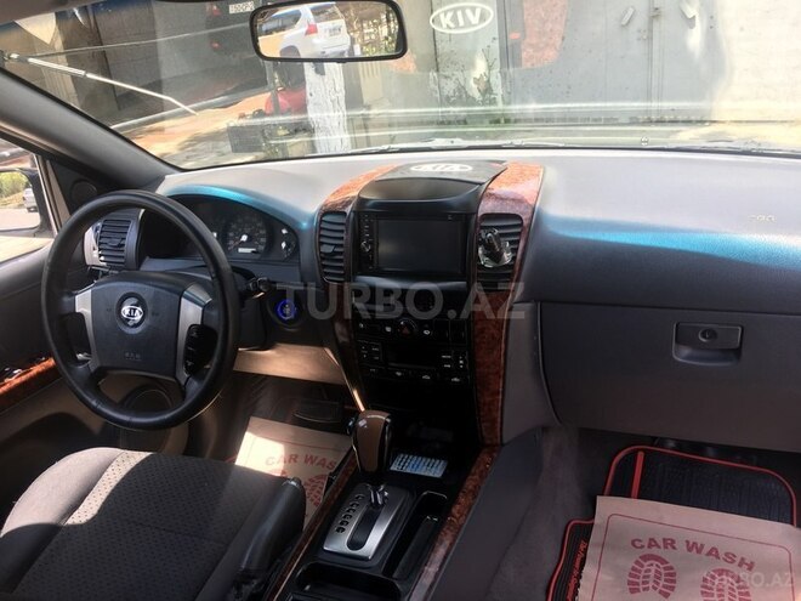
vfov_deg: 48.2
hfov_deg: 61.7
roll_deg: +8.5
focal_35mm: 29
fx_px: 671
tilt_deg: -24.3
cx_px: 400
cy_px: 300
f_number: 2.2
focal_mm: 4.15
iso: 25
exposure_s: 1/149
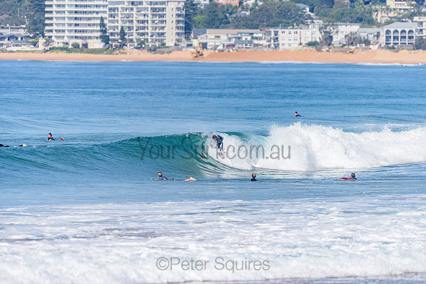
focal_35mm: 500
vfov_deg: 2.8
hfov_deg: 4.1
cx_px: 213
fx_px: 5918
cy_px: 142
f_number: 5.6
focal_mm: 500
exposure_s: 1/2000
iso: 125
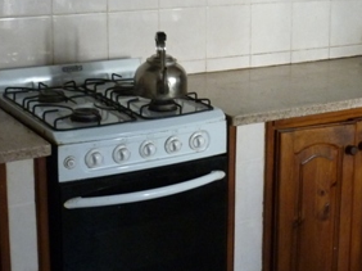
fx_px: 784
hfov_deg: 25.6
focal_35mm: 75
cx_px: 281
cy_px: 58
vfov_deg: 19.4
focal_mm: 5.5
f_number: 2.8
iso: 400
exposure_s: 1/30
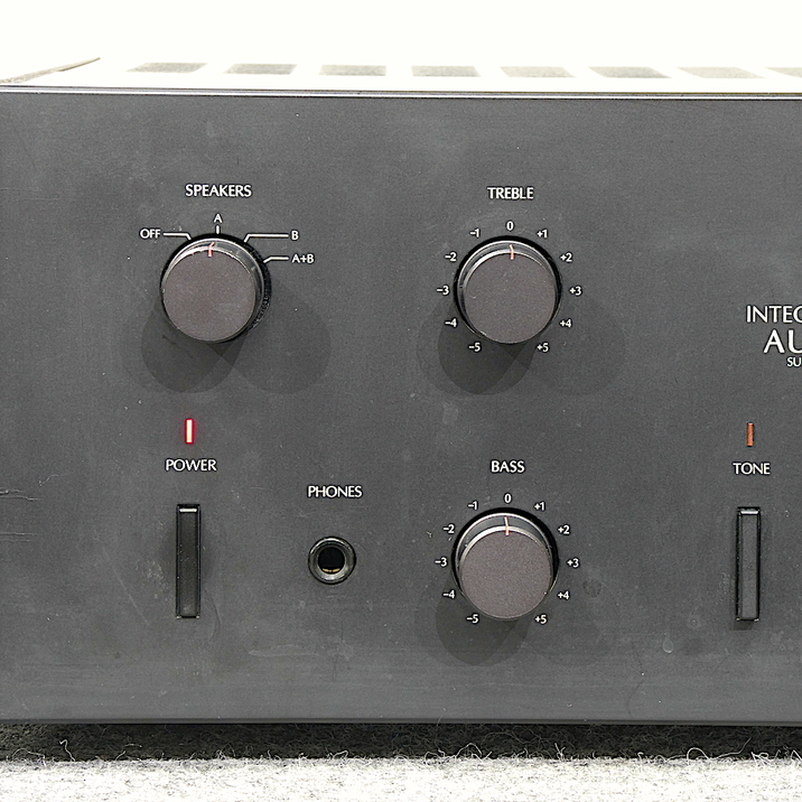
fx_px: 3853
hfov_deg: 11.9
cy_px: 401
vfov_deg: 11.9
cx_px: 408
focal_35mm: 147
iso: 100
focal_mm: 22.3
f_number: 6.3
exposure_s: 3.2
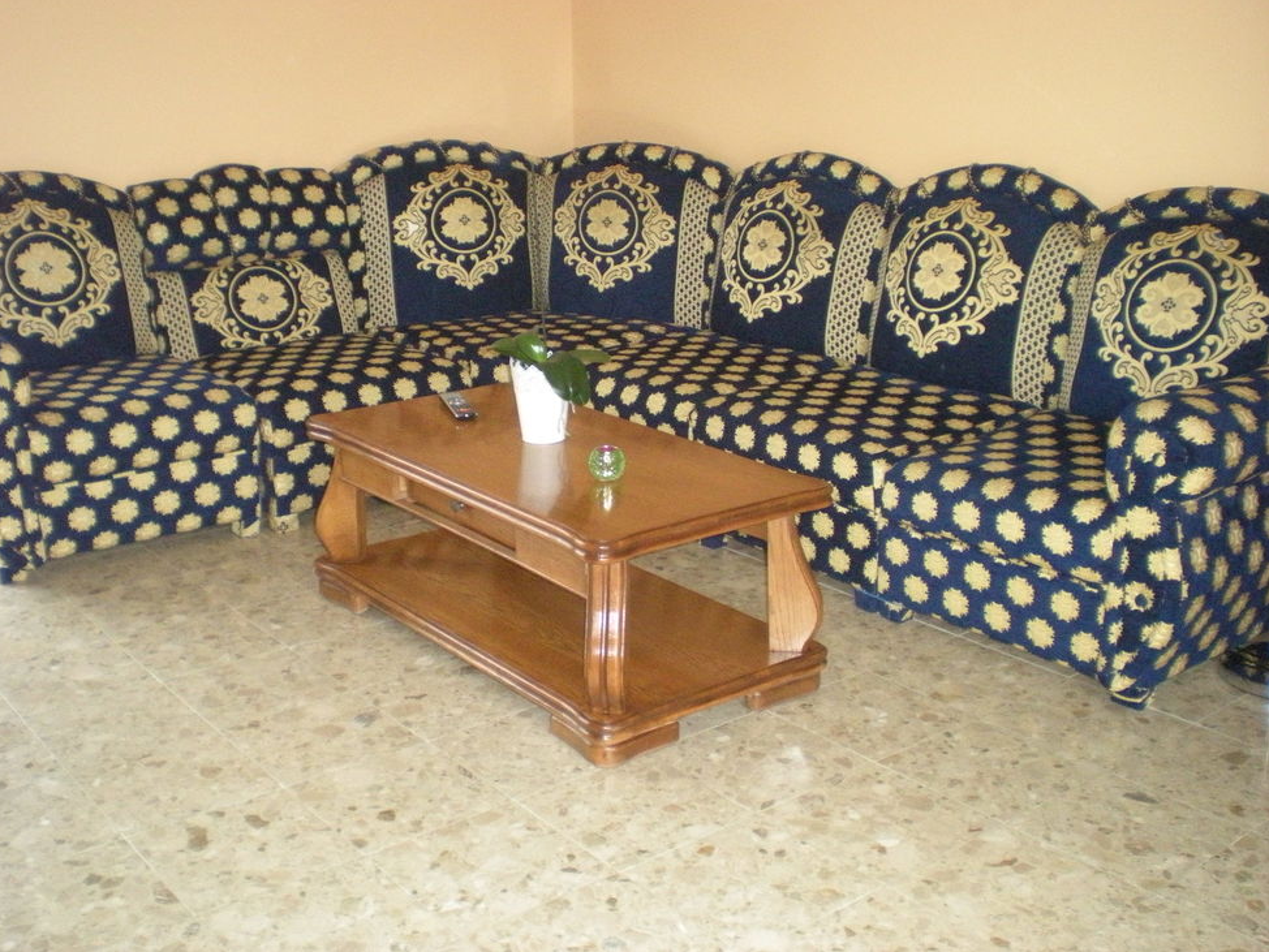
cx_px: 620
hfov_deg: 47.8
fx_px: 1430
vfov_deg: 36.8
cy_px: 465
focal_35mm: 39
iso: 605
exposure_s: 1/60
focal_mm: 6.3
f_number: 3.1
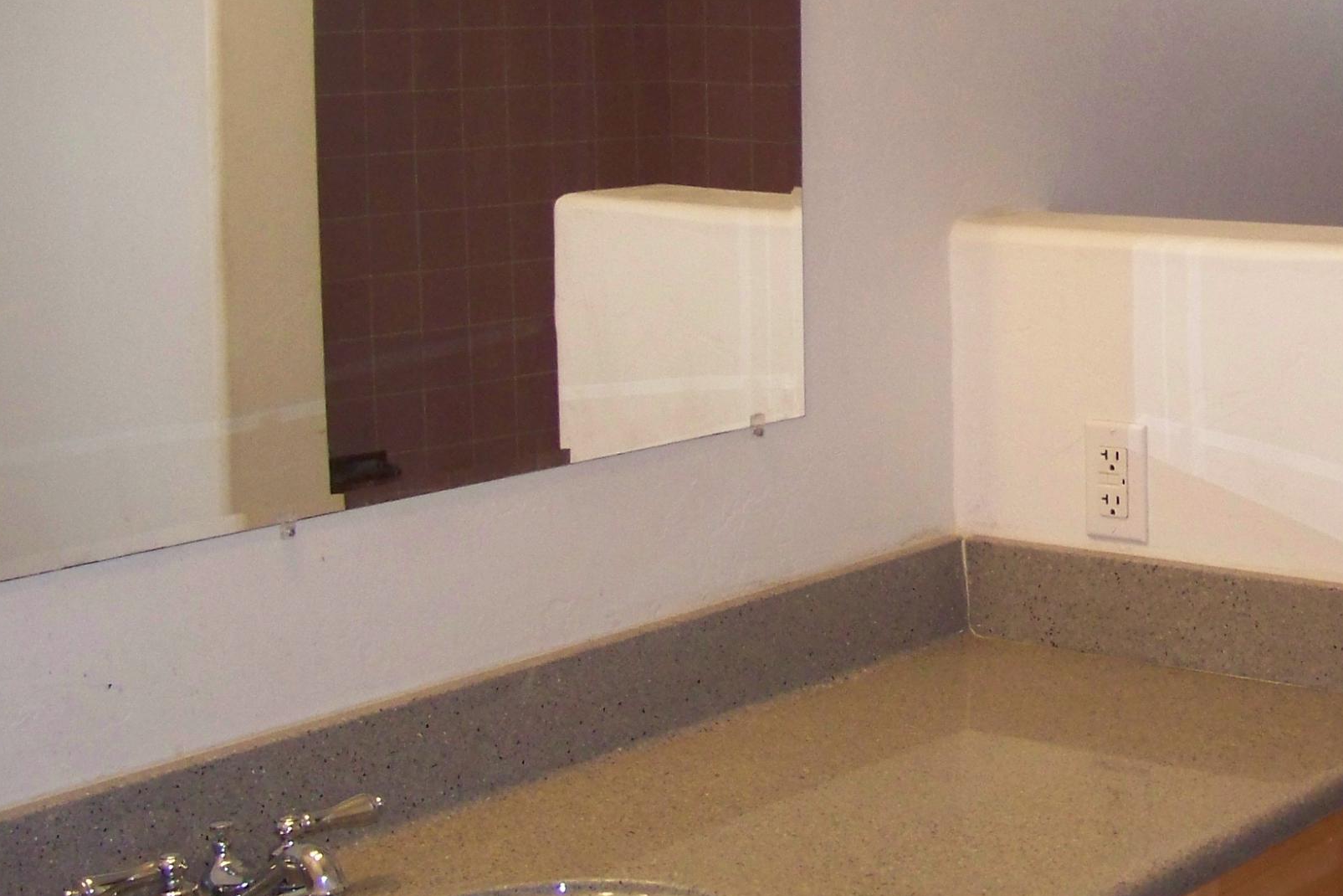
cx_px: 1124
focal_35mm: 70
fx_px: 2611
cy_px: 242
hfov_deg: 28.1
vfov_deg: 19.3
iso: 200
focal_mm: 5.85
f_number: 2.8
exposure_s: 1/30
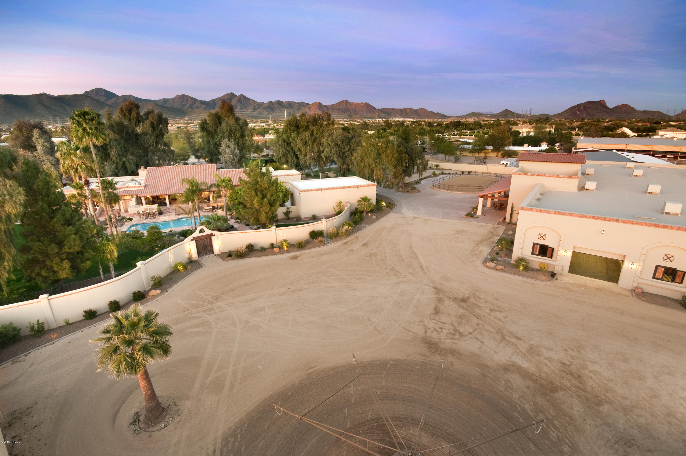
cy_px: 228
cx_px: 343
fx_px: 285
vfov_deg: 77.2
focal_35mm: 15
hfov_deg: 100.5
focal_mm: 10
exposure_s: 2.5
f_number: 9
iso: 160
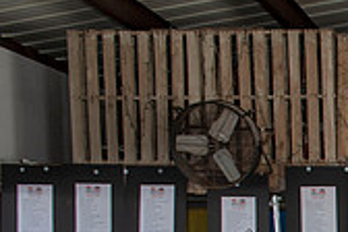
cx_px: 568
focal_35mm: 93
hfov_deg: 18.5
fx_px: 899
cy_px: 354
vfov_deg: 13.8
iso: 200
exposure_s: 1/60
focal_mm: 27
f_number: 5
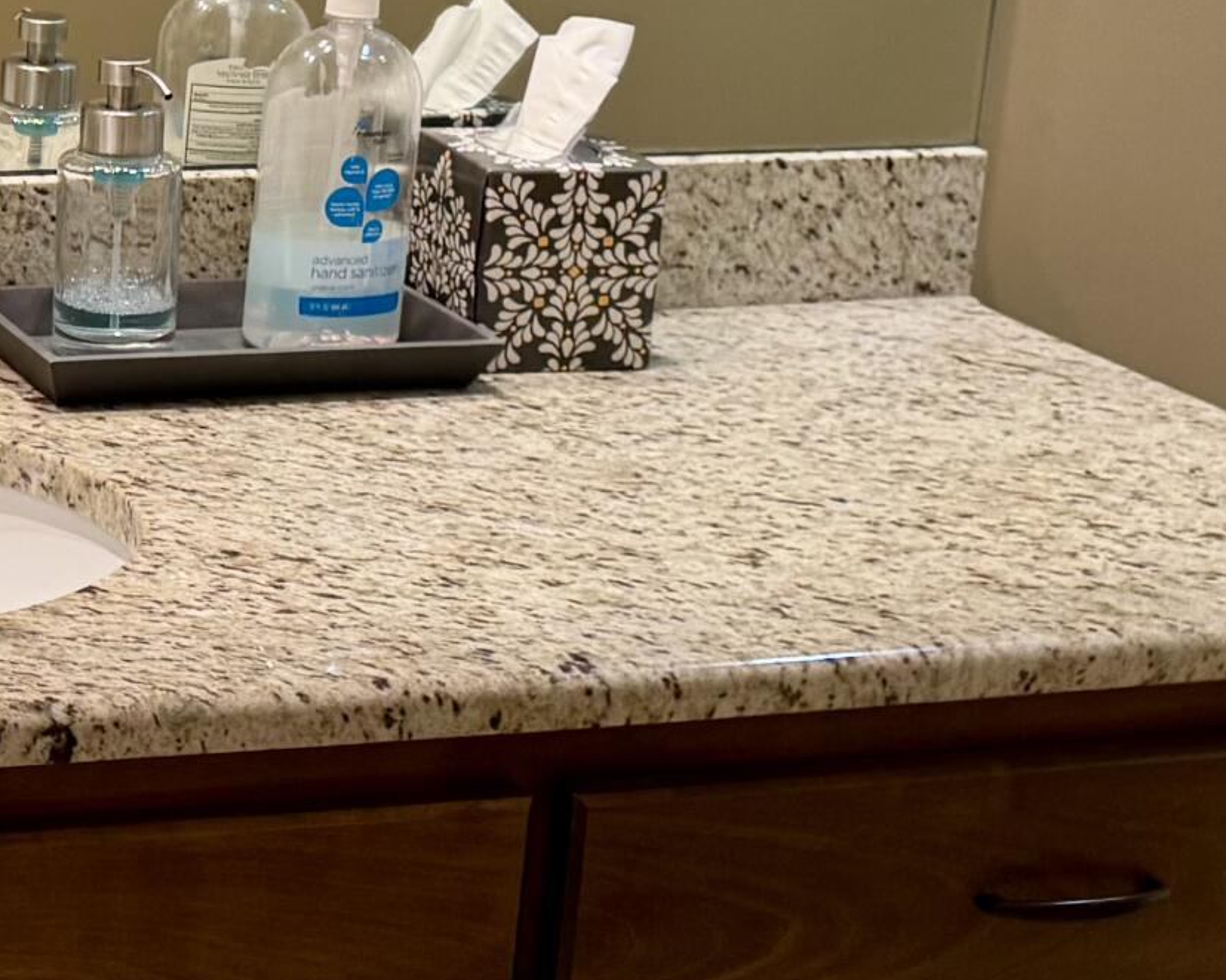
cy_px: 73
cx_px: -437
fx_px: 3083
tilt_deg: -12.9
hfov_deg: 20.3
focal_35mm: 85
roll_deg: -1.1
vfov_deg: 17.7
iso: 200
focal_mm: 6.76
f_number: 1.78
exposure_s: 1/60
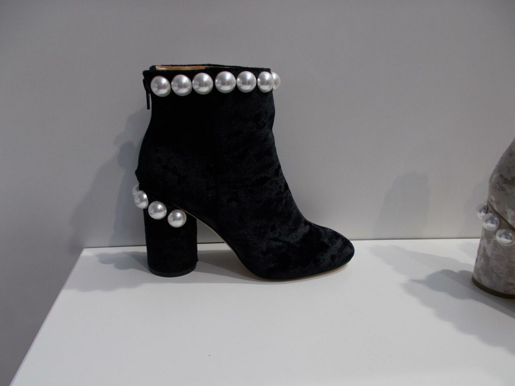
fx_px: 387
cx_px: 258
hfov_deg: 67.3
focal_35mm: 26
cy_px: 193
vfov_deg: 53.1
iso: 80
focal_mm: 4.6
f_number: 3.2
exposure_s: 1/80
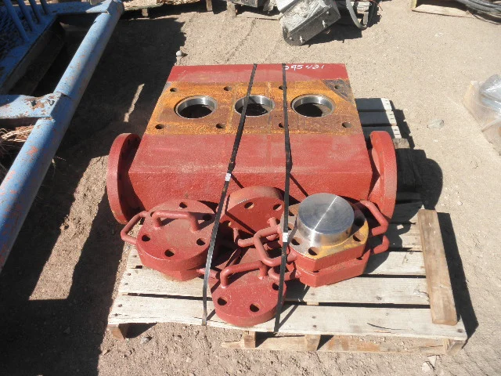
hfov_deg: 63.4
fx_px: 405
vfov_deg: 49.7
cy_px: 188
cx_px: 250
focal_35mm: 28
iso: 64
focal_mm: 5
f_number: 8.5
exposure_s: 1/80
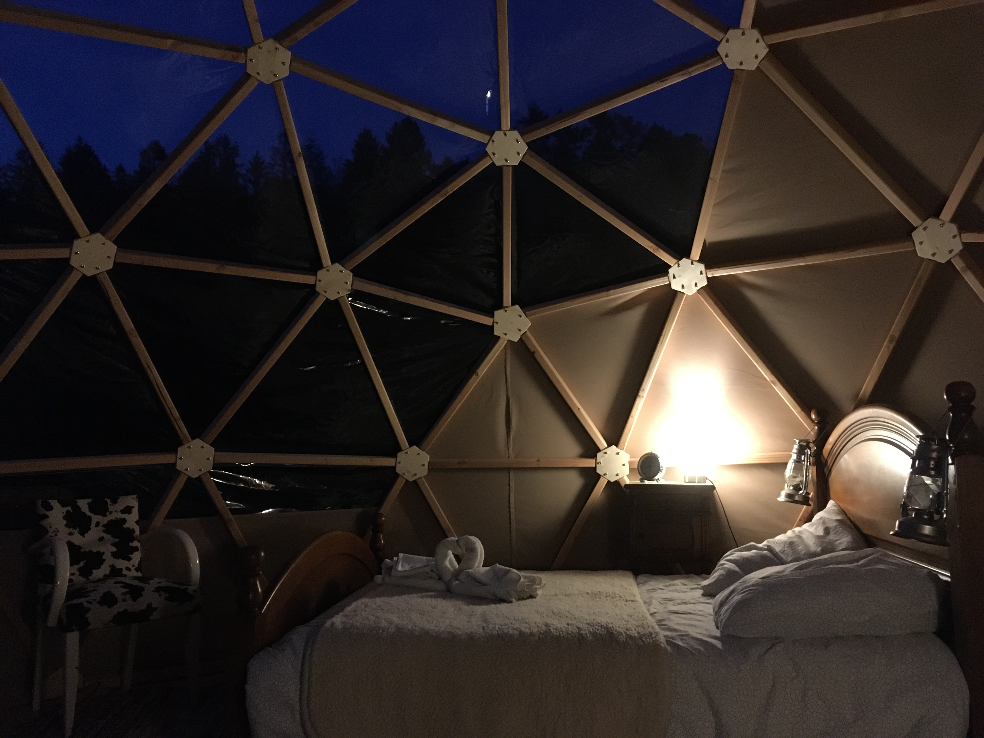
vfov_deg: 48.2
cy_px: 369
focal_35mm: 29
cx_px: 492
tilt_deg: +6.6
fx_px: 824
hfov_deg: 61.7
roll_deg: +0.8
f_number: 2.2
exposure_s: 1/17
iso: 250
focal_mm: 4.15
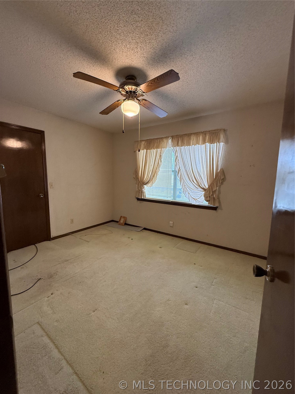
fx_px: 159
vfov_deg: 102.1
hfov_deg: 85.7
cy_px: 197
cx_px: 148
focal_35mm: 14
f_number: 2.2
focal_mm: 2.22
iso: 250
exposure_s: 1/99
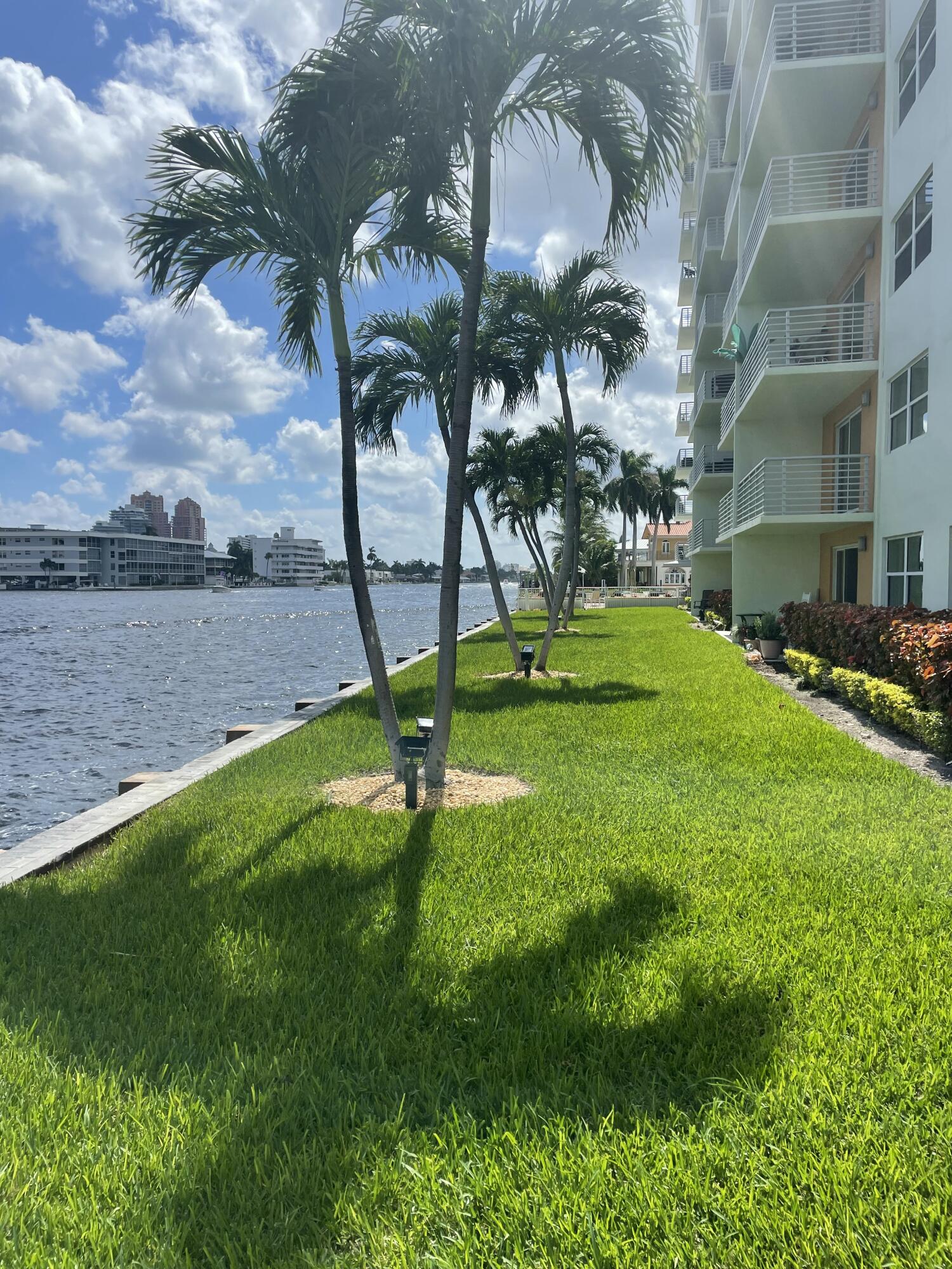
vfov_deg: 67.3
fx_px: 953
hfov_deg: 53.1
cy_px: 634
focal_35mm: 26
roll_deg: +1.6
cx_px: 476
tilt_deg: -2.0
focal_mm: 4.2
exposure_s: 1/5814
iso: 32
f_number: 1.6
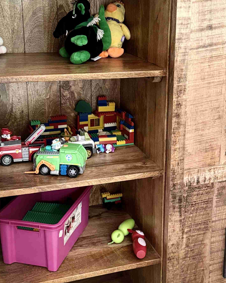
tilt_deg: -17.0
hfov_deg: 28.6
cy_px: 114
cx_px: 124
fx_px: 443
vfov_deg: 35.2
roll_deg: -0.4
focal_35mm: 53
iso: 640
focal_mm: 6.76
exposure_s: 1/60
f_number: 1.78
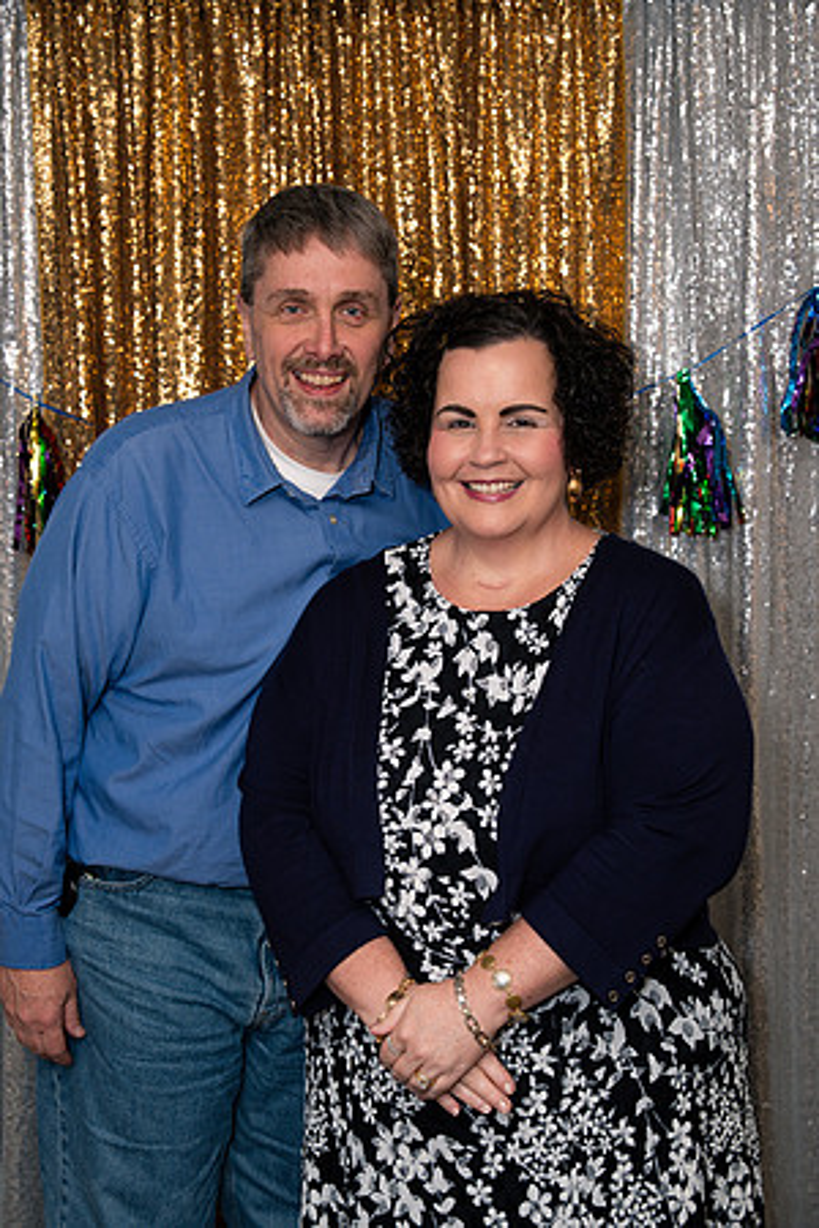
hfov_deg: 26.0
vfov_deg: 38.2
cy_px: 614
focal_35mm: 52
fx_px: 1774
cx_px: 410
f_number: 5
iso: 400
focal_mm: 52
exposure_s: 1/250
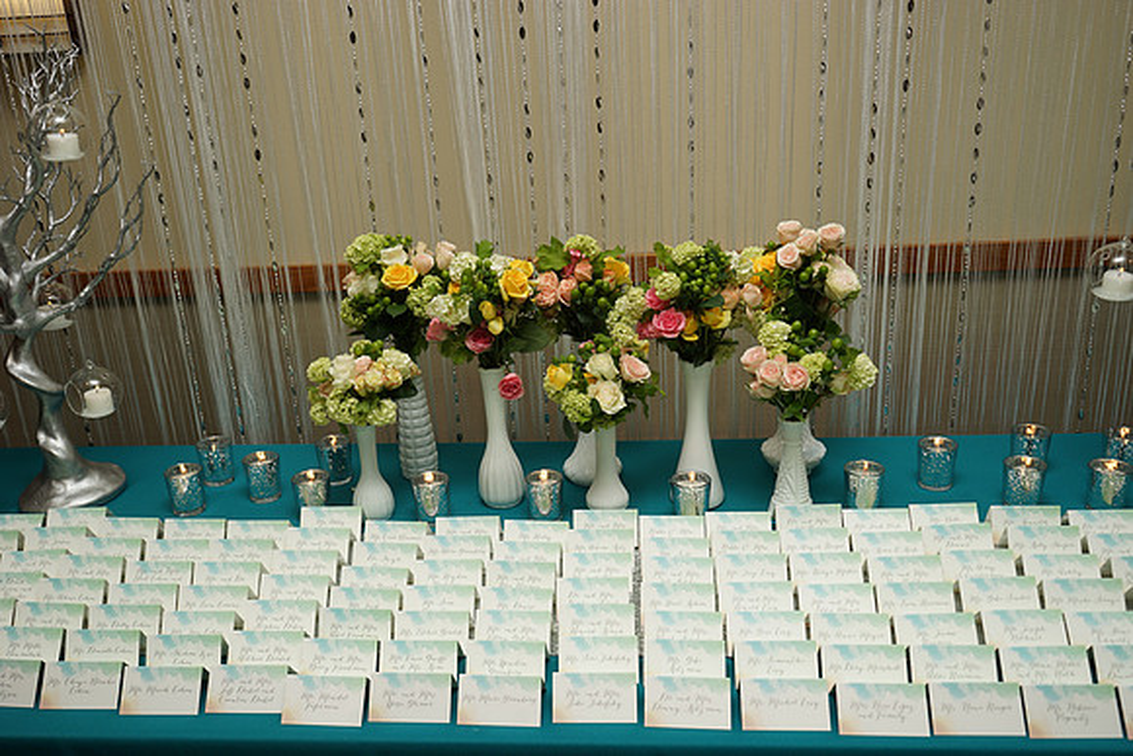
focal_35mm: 31
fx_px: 976
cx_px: 566
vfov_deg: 42.3
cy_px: 378
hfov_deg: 60.3
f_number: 5.6
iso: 100
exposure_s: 1/80
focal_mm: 31
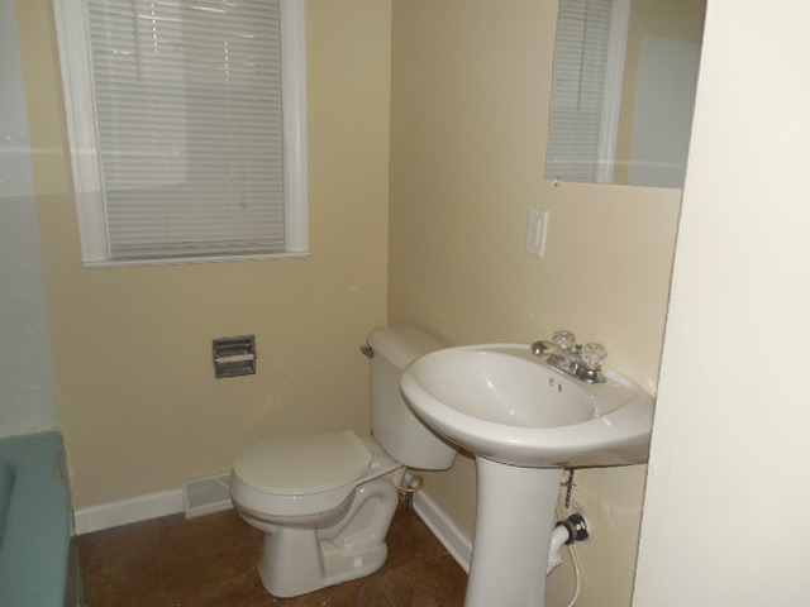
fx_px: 585
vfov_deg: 54.9
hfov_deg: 69.4
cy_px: 304
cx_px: 405
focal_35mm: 25
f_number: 3.3
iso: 200
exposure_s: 1/25
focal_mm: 4.5
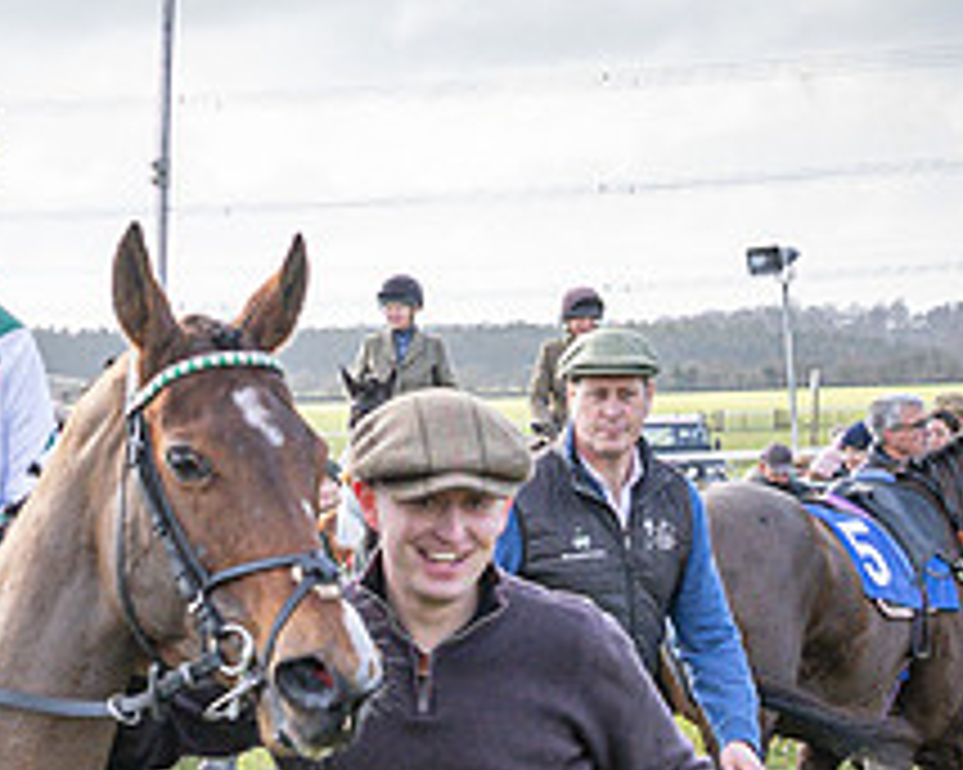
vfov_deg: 7.5
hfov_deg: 9.3
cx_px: -60
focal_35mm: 206
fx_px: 5869
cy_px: 540
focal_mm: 35
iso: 400
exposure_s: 1/400
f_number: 5
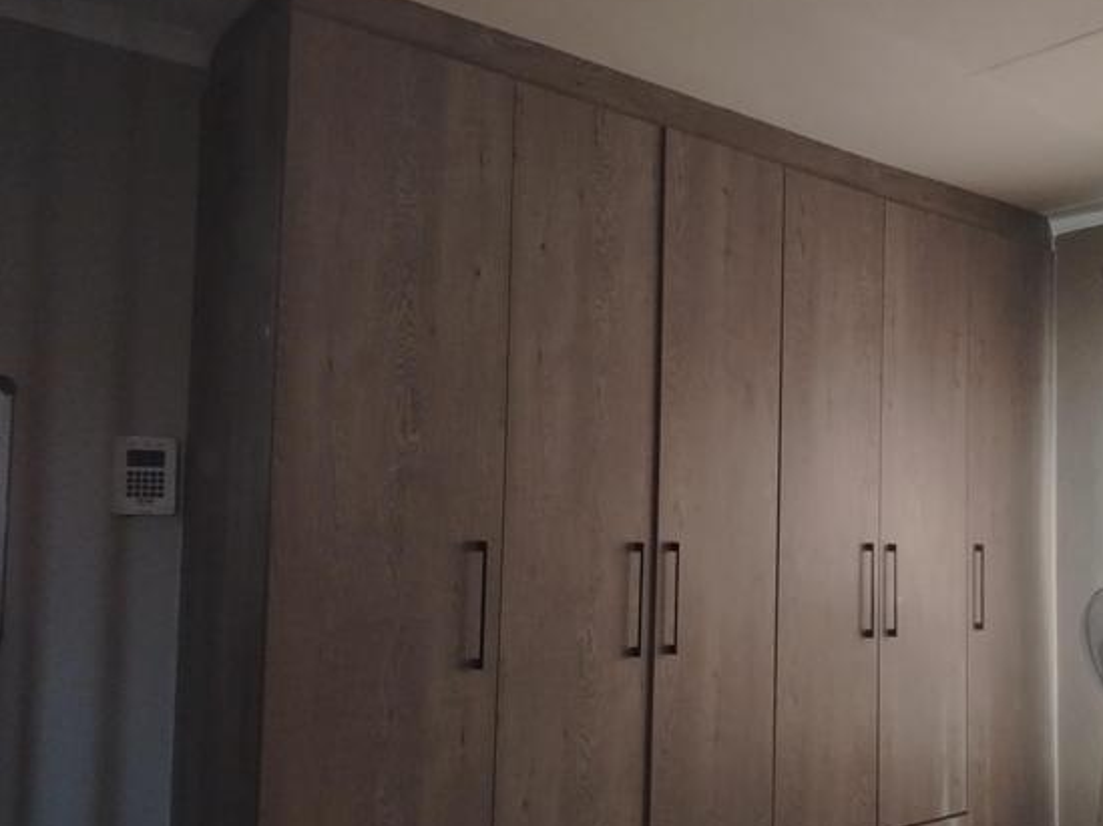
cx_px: 802
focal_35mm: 35
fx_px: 1115
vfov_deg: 40.5
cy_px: 476
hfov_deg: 50.9
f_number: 1.75
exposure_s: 1/33.3
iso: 616
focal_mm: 5.25
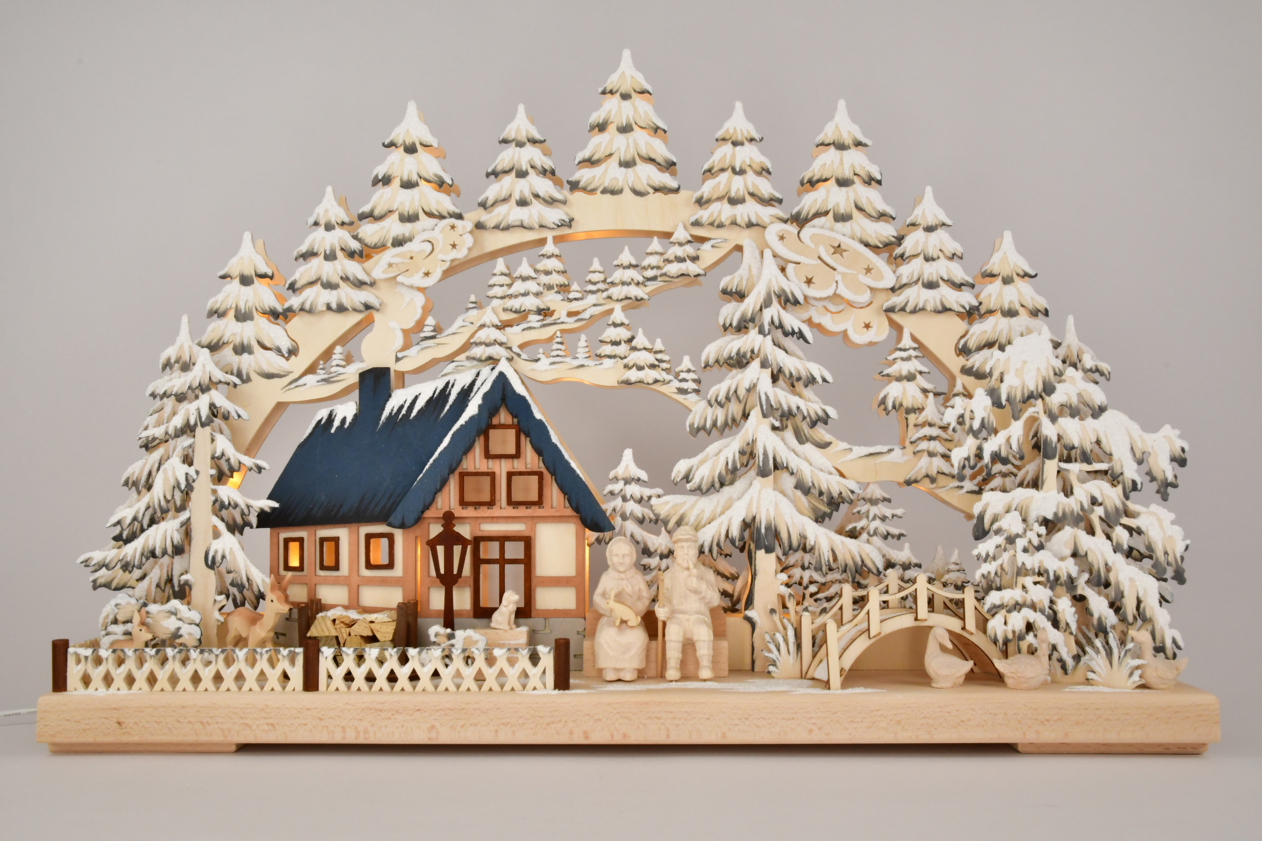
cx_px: 631
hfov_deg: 57.2
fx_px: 1157
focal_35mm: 33
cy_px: 420
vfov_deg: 40.0
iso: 1600
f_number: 20
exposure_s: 1/40
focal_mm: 22
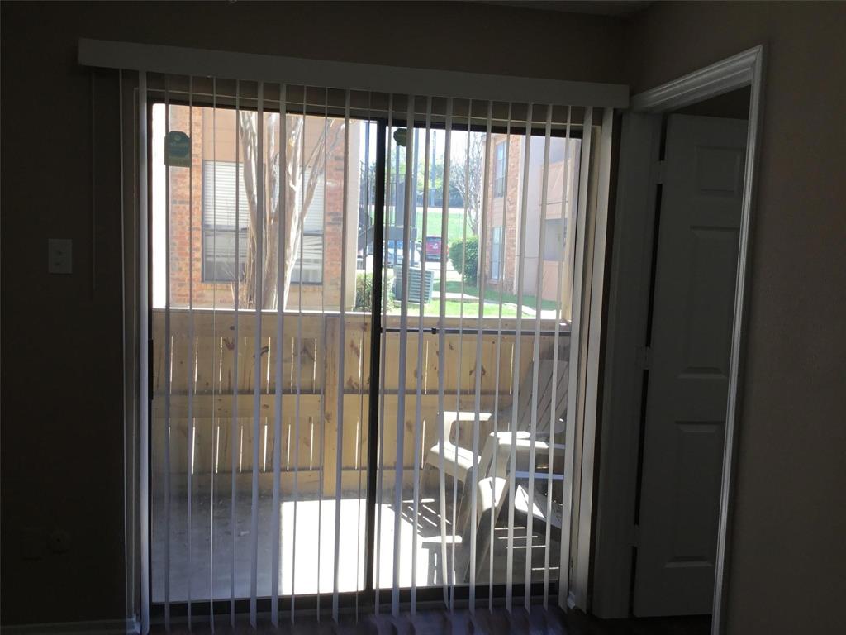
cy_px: 318
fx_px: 758
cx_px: 423
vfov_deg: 45.4
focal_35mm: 31
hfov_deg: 58.4
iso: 25
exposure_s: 1/120
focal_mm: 3.3
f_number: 2.4
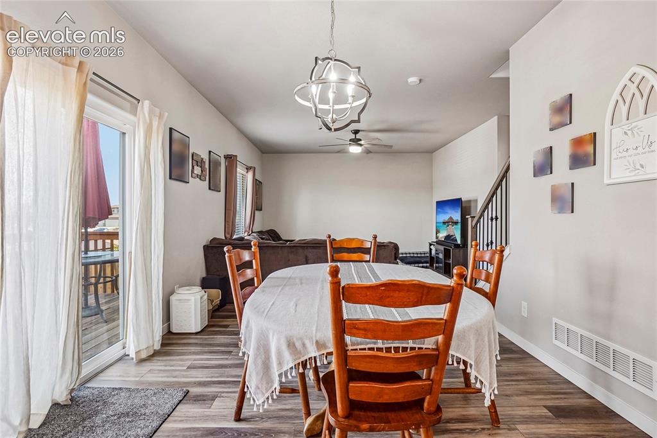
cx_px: 328
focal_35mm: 18
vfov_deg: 67.3
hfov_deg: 90.0
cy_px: 219
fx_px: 328
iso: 400
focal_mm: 12
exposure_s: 1/15
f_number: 8
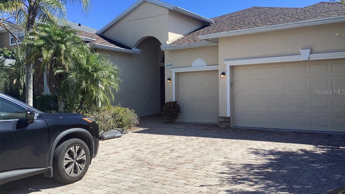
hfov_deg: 58.0
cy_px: 92
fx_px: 311
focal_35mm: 34
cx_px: 173
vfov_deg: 34.6
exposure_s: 1/1058
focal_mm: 3.3
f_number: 2.4
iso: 25
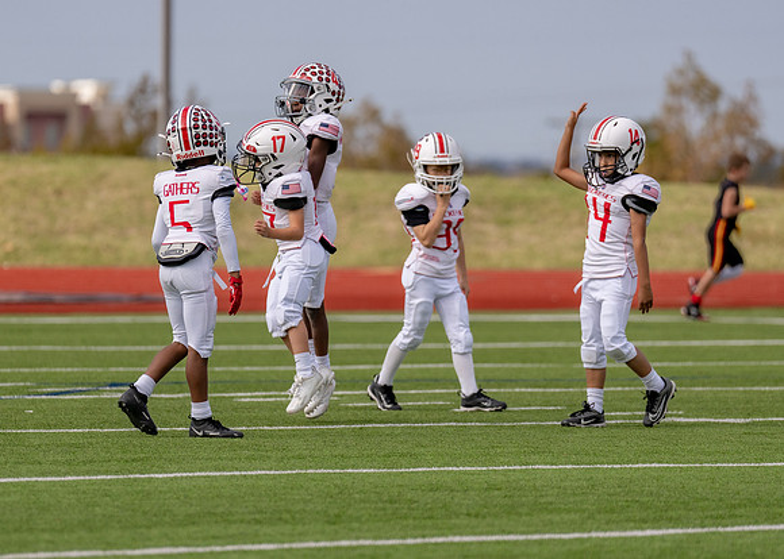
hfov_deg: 5.3
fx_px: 8412
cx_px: 336
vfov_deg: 3.8
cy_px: 289
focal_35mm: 378
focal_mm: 200
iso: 160
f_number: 2.8
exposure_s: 1/4000
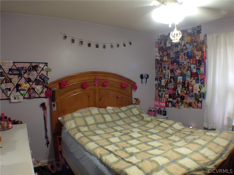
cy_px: 88
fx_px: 236
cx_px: 117
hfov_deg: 52.7
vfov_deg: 40.6
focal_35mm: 35
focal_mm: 4.28
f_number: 2.4
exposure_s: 1/15
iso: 80
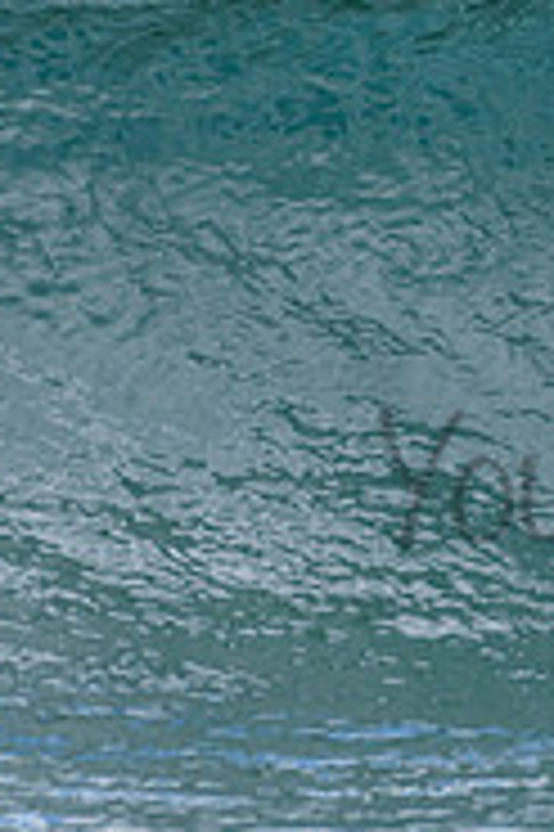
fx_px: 44585
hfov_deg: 0.7
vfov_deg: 1.1
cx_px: 864
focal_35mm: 1928
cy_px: 276
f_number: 5.6
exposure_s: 1/2000
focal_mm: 500
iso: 500
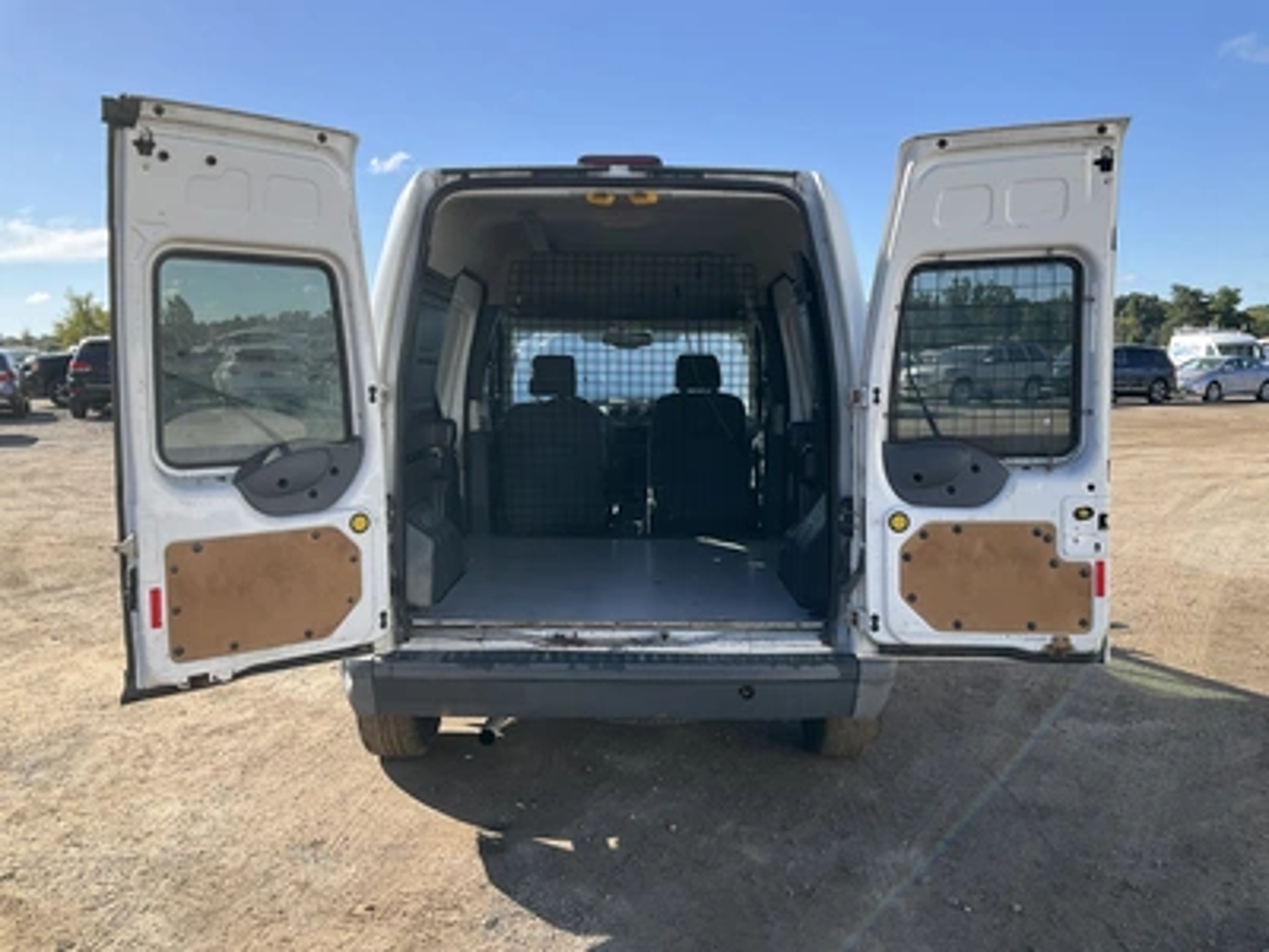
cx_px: 634
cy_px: 476
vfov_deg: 48.2
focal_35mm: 29
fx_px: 1063
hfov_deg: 61.7
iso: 25
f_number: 1.8
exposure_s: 1/944
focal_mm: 3
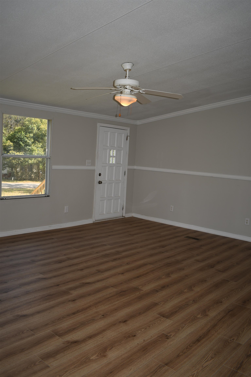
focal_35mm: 30
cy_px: 188
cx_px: 126
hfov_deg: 43.6
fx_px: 314
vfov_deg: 61.9
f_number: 3.8
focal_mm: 20
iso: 100
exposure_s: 1/250
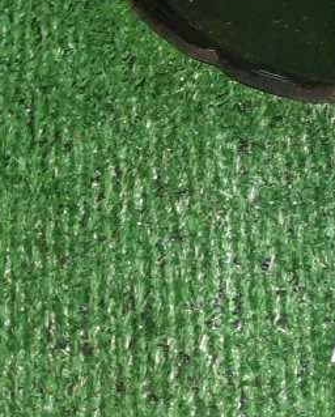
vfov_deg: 15.7
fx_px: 1361
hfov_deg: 13.4
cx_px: 471
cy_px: -256
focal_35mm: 110
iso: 310
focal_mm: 4.6
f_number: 2
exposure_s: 1/50
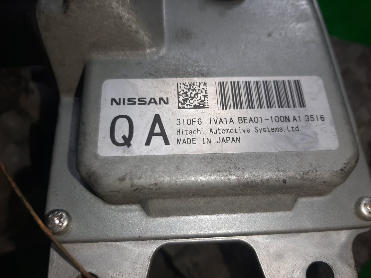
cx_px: 186
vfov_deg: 53.1
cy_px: 139
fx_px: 279
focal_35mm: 26
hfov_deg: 67.3
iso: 40
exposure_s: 1/111
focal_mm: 3.93
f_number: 1.7
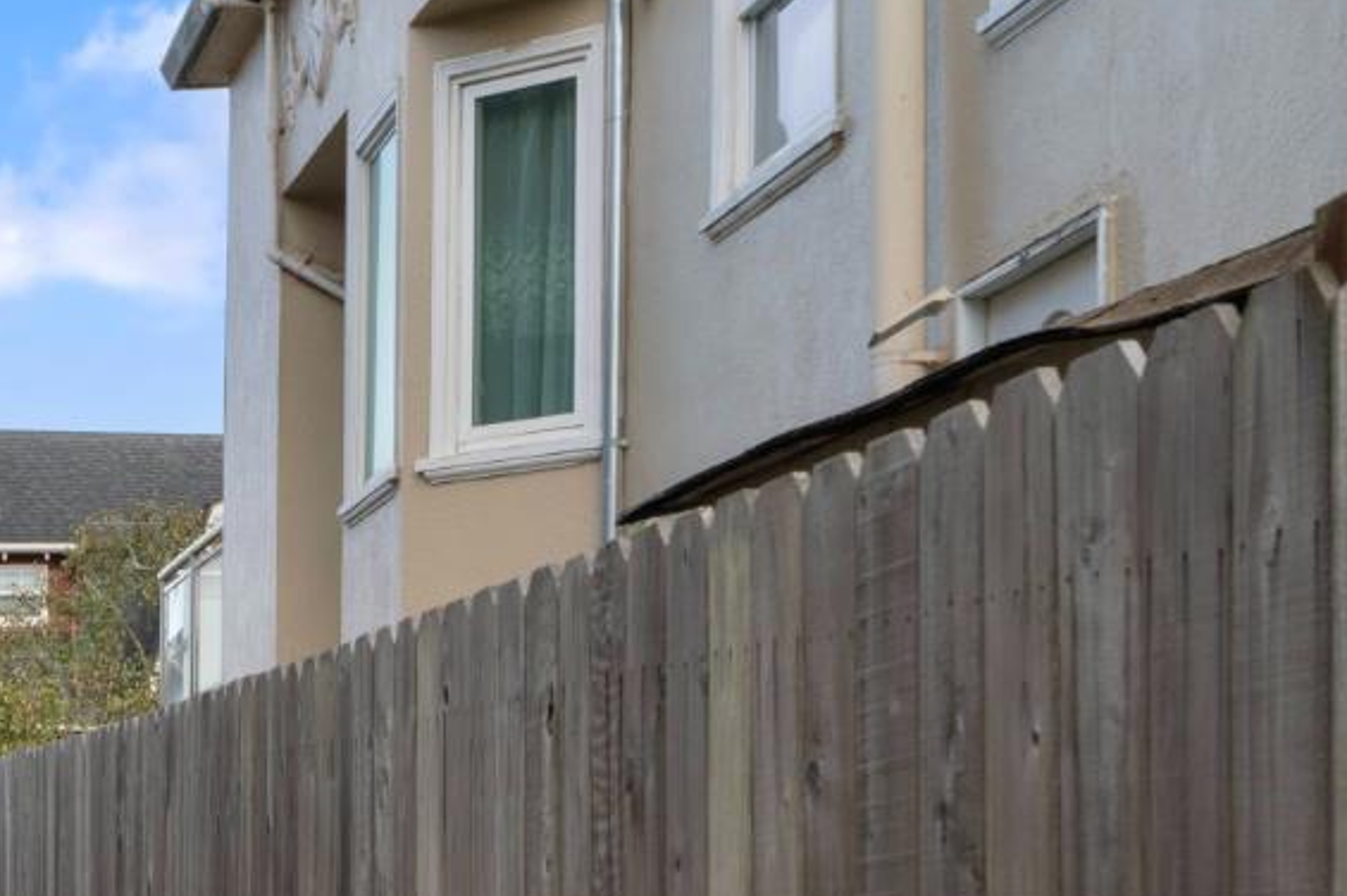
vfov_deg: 14.3
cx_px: -317
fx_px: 3478
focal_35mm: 93
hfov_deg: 20.4
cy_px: 1053
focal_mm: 35
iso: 400
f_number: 14
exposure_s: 1/30
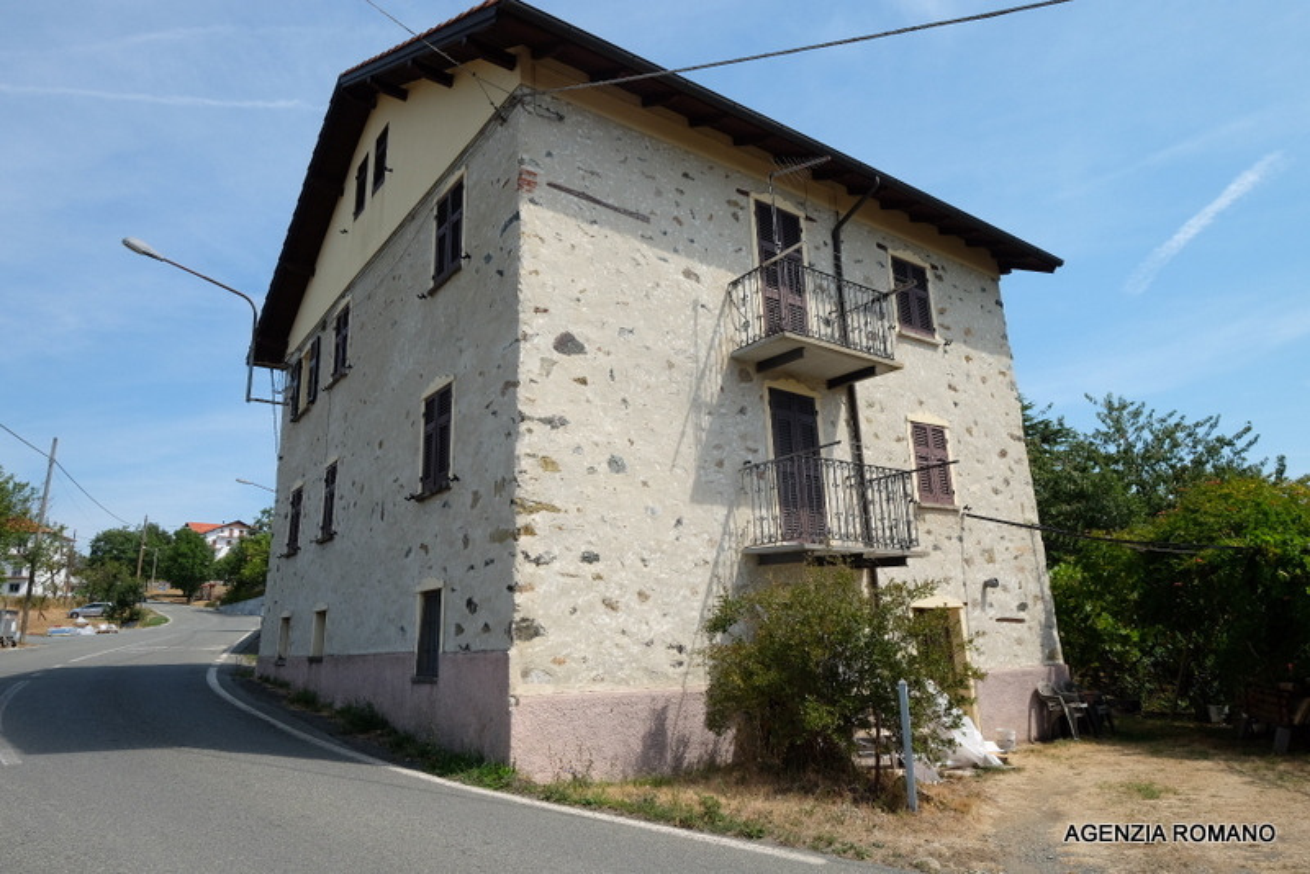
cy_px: 437
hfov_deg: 78.6
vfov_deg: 57.3
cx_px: 655
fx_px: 801
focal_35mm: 22
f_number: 7.1
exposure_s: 1/420
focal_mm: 14.5
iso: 200
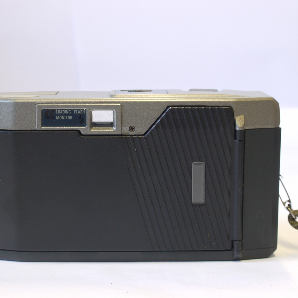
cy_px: 149
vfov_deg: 24.3
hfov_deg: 24.3
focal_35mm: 71
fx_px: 692
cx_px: 128
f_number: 7.1
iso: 400
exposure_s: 1/20
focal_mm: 30
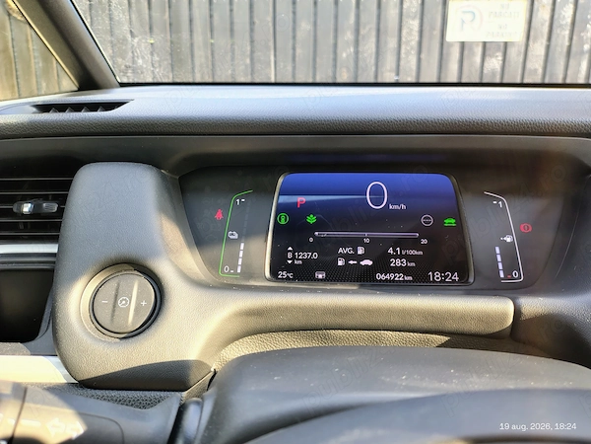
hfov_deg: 69.4
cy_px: 222
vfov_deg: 54.9
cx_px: 296
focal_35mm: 25
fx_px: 427
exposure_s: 1/100
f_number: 1.7
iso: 229
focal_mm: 4.71
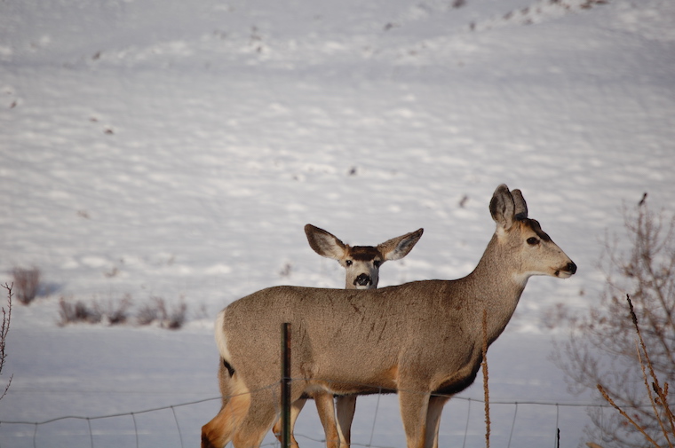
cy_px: 224
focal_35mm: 300
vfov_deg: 4.6
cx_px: 338
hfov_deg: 6.9
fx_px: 5619
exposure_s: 1/2000
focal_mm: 200
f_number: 5.6
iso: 220
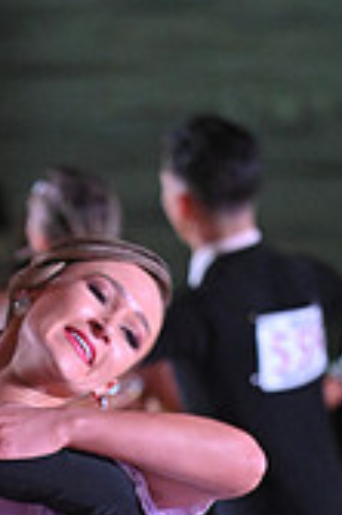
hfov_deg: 2.0
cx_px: 51
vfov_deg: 3.0
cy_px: 848
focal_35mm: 695
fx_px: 9924
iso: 5000
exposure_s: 1/400
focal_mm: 200
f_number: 5.6
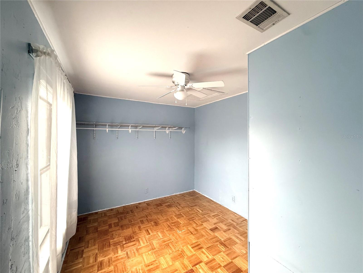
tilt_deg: +0.4
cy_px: 136
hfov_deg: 102.1
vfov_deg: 85.7
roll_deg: -0.3
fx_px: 147
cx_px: 182
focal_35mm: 14
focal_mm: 2.22
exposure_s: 1/60
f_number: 2.2
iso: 250
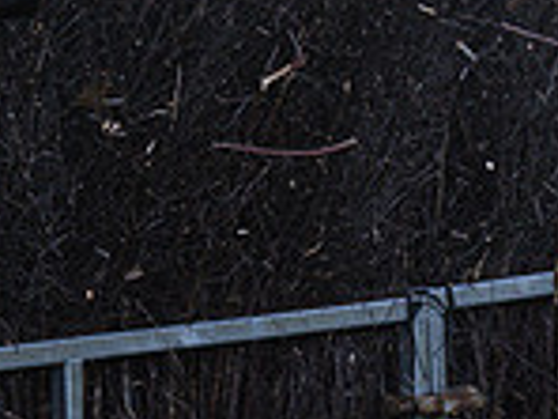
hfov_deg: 4.3
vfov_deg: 3.2
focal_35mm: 462
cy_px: -351
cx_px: 494
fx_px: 7447
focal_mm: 70
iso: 400
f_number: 4
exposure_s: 1/1000
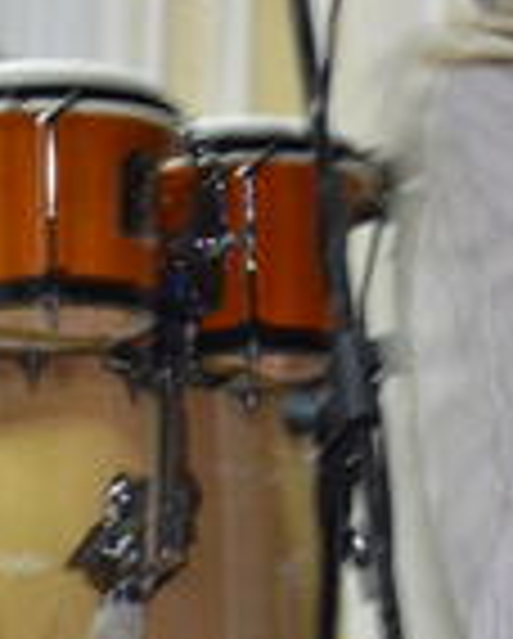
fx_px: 8231
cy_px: 430
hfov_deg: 3.5
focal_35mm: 435
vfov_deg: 4.4
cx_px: 1426
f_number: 4
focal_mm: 55
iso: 1000
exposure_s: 1/15
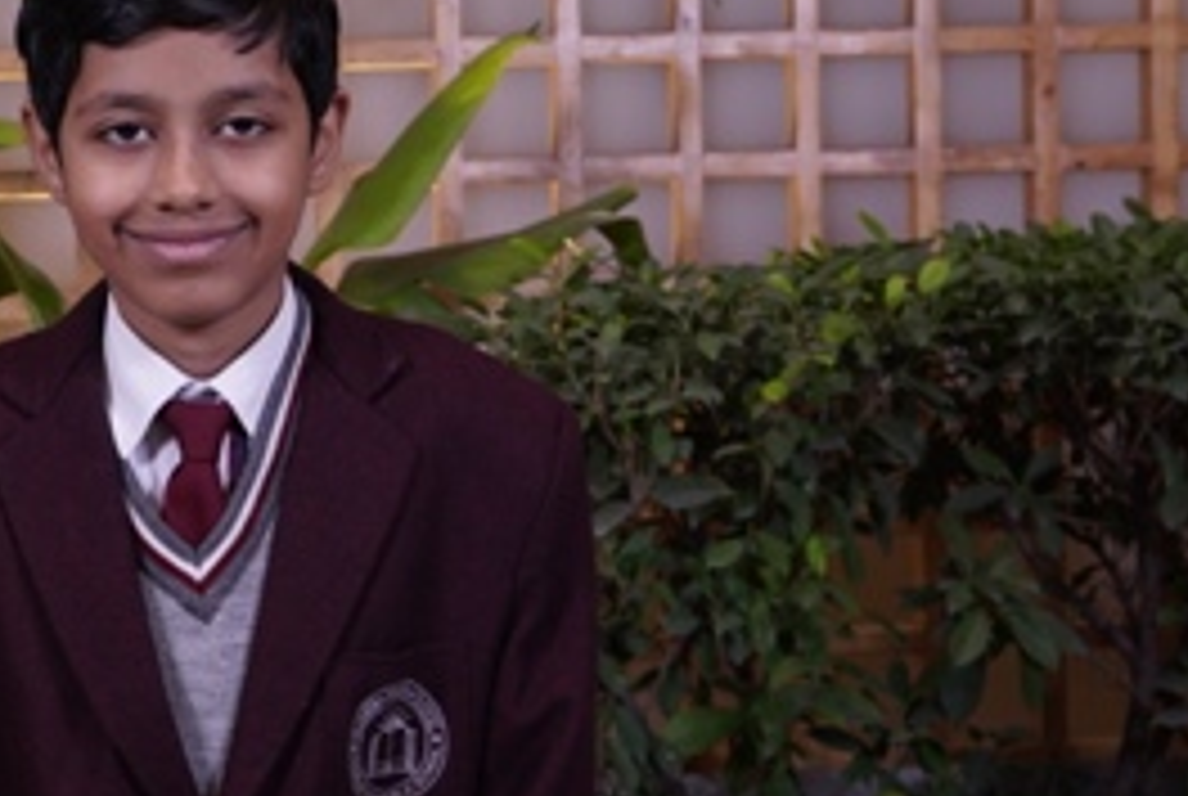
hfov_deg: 24.0
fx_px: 2744
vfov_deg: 16.5
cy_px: 402
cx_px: 198
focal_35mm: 83
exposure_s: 1/125
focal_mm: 33
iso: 500
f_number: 5
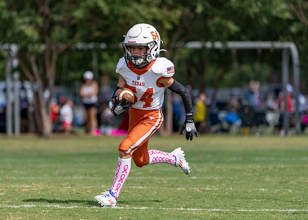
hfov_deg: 5.7
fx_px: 3084
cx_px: 130
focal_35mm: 353
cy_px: 106
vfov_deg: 4.1
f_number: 5.6
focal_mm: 303
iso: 200
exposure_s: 1/1600
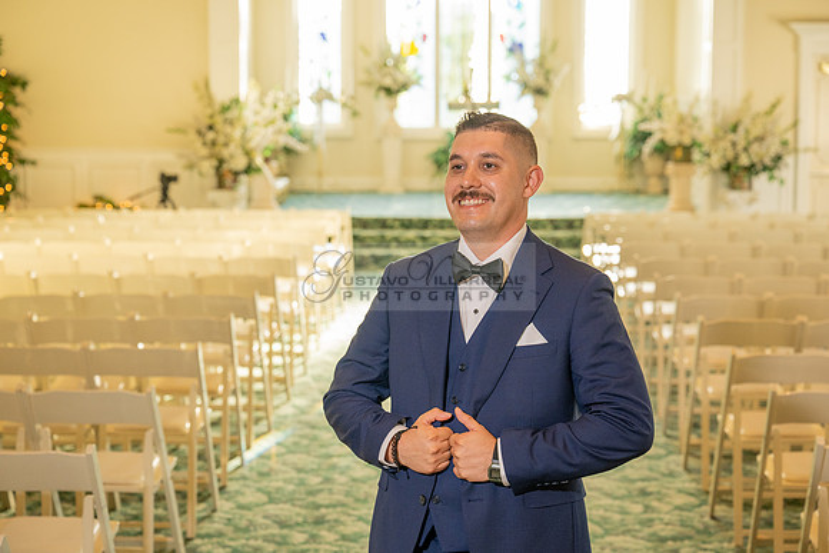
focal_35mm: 70
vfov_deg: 19.5
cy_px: 276
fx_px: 1612
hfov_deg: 28.8
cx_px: 414
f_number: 4.5
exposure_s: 1/125
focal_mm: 70
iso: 1000
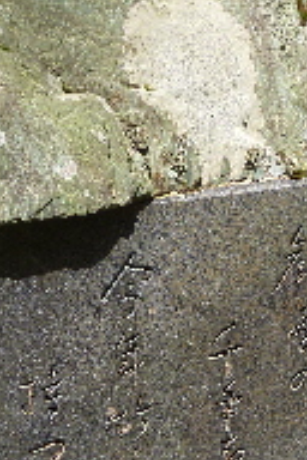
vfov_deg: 14.0
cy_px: 344
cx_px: 201
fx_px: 1867
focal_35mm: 146
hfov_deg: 9.4
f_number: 3.6
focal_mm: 9.6
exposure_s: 1/320
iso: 100
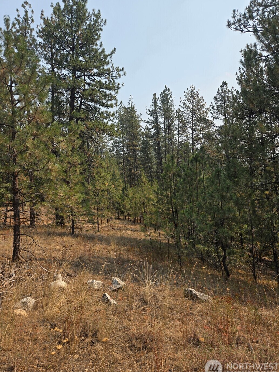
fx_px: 258
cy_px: 187
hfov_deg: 56.8
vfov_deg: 71.6
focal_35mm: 24
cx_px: 142
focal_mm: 5.4
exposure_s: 1/1654
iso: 25
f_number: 1.8
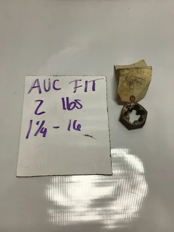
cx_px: 87
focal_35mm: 31
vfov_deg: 58.4
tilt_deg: -64.2
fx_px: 208
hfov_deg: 45.4
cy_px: 116
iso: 25
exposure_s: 1/407
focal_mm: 3.3
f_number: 2.4
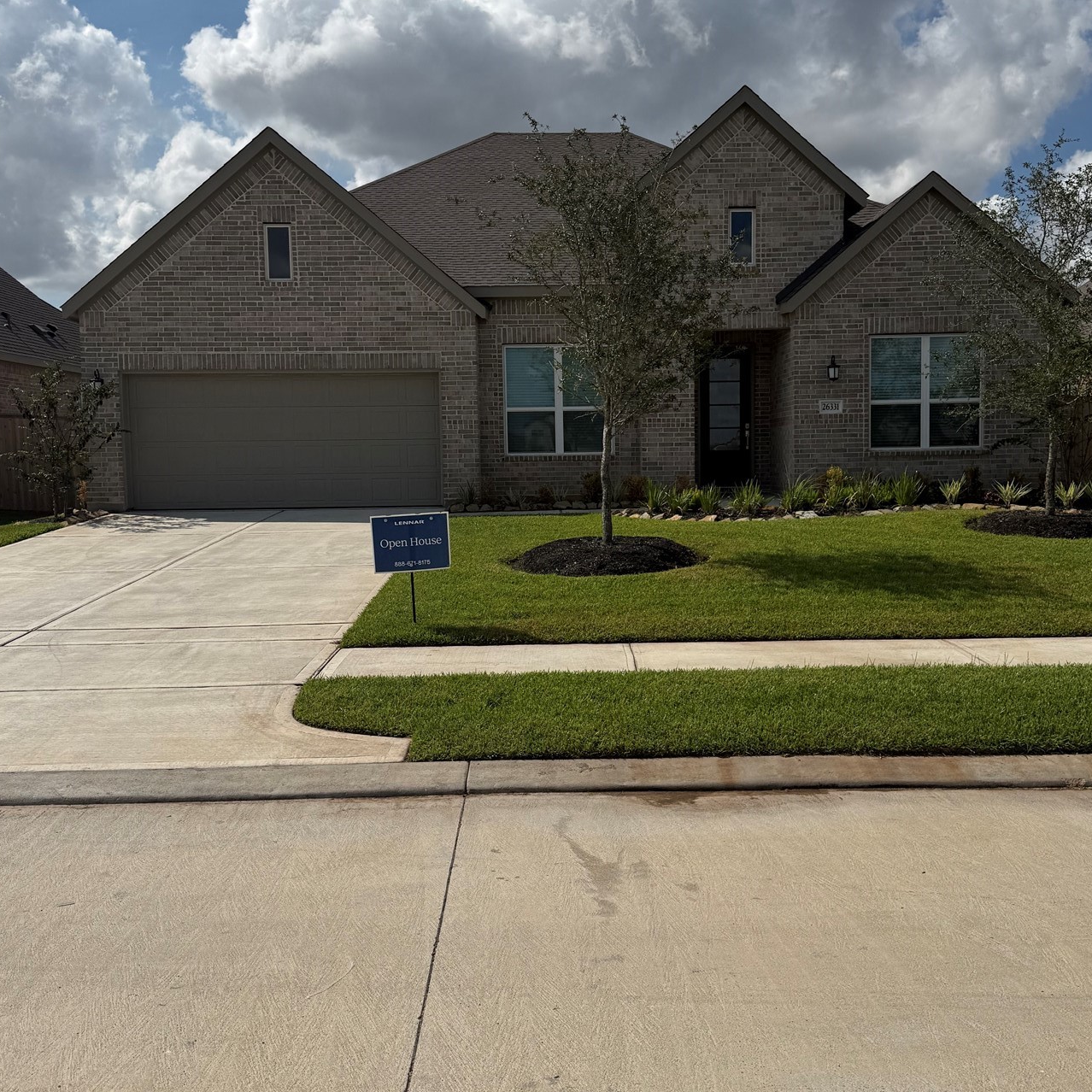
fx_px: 1213
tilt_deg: -2.4
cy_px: 519
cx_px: 594
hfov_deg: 48.4
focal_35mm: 34
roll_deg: +0.3
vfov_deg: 48.4
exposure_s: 1/14286
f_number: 1.78
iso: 80
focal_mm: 6.76
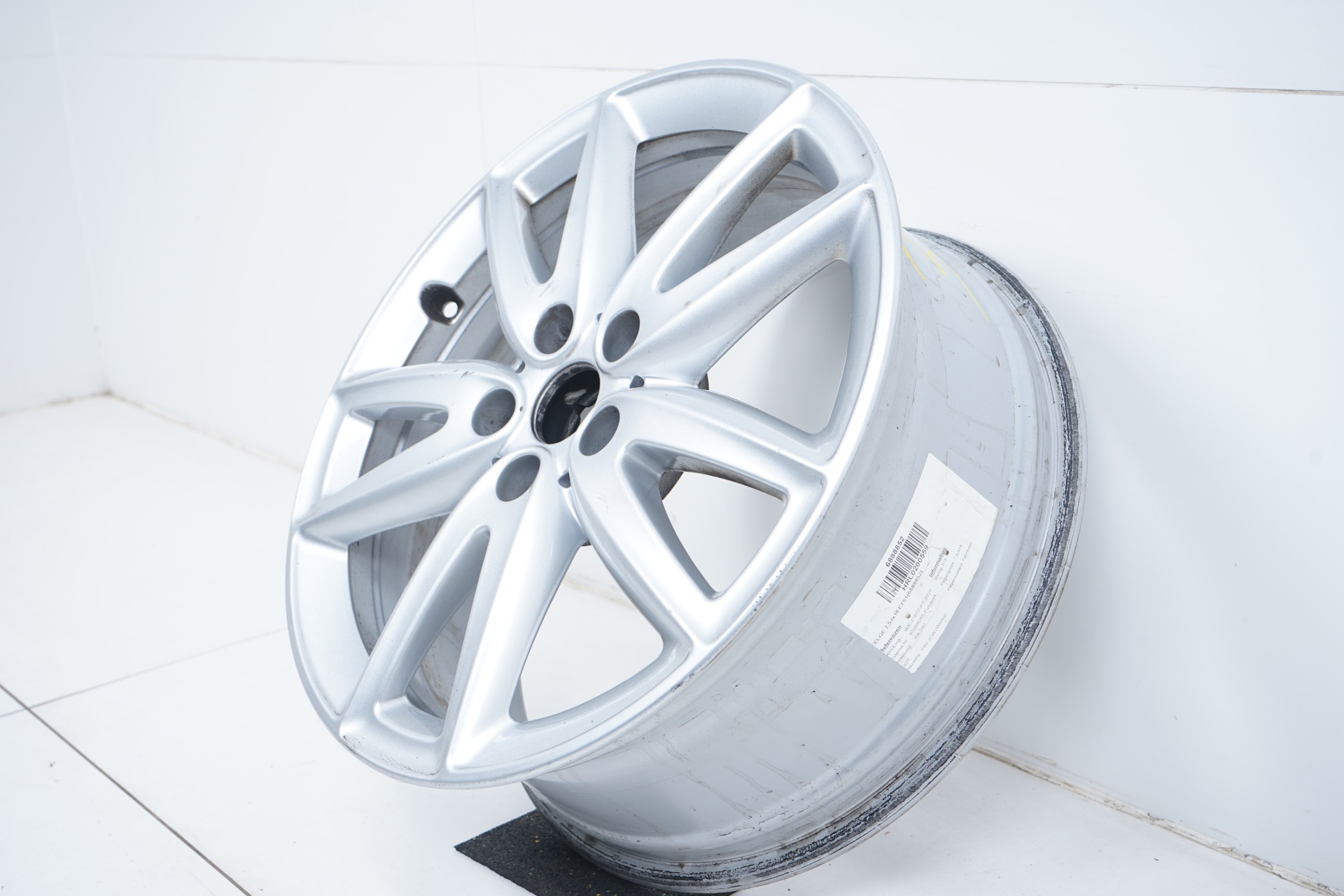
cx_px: 672
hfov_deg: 44.5
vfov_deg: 30.5
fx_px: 1643
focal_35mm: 44
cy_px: 448
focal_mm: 44
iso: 200
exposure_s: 1/125
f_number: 7.1
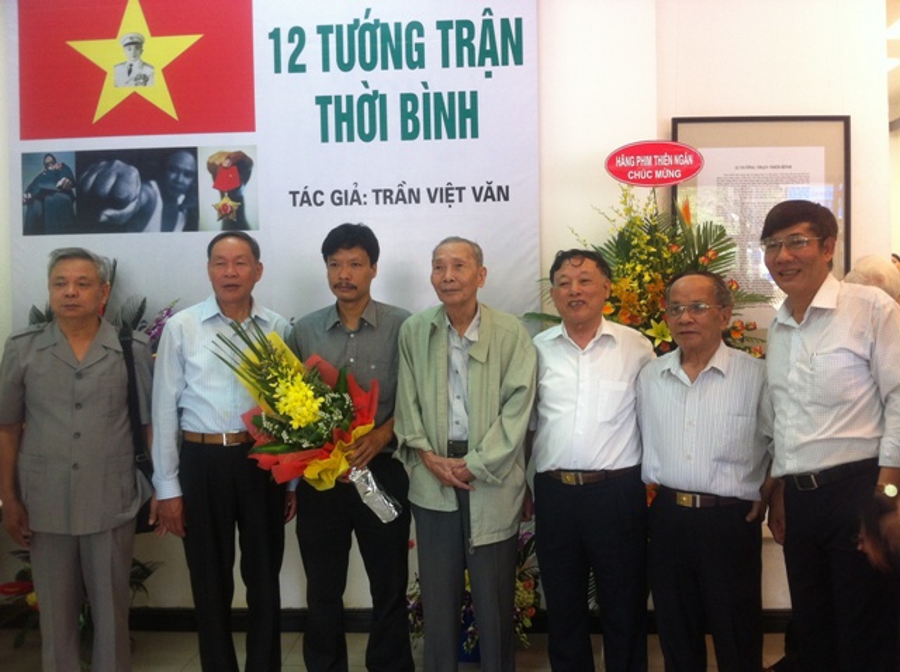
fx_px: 909
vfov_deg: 40.6
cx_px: 450
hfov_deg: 52.7
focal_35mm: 35
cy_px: 336
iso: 125
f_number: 2.8
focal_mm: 3.85
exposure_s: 1/17
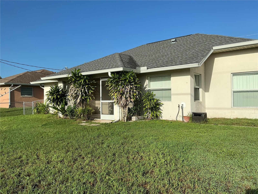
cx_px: 129
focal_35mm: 29
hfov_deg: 61.7
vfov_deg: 48.2
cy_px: 97
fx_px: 216
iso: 25
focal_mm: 3
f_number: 1.8
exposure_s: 1/2538
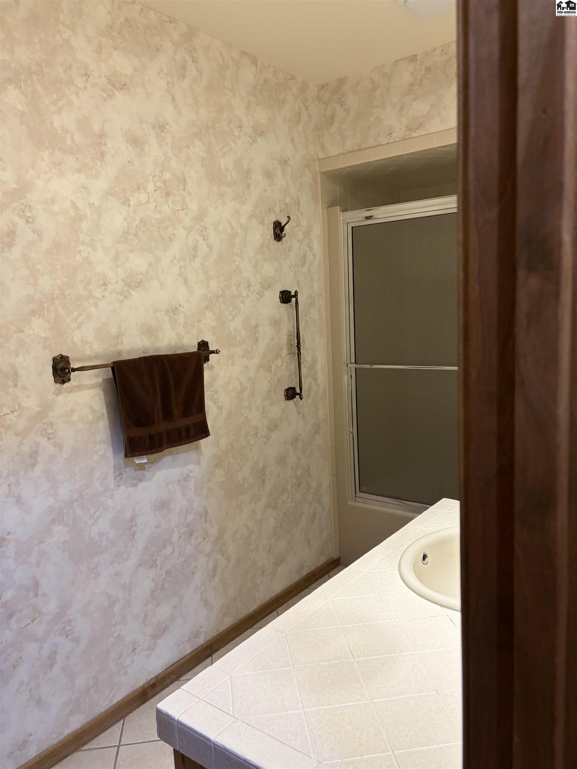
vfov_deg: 67.3
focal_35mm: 26
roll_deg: +3.1
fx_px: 578
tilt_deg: -4.8
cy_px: 384
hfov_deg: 53.1
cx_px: 288
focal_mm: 5.96
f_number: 1.6
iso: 200
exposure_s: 1/60
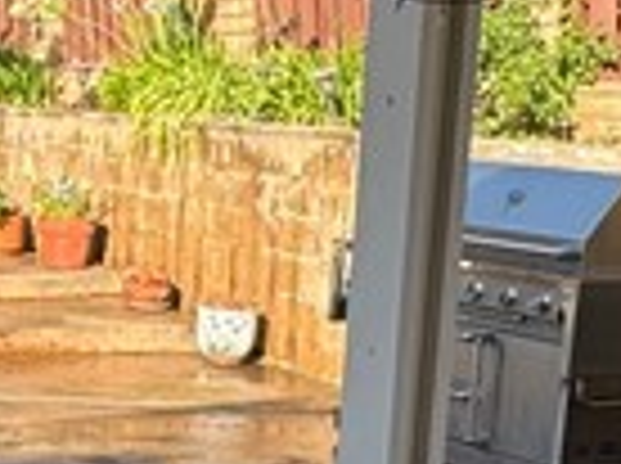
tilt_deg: -14.2
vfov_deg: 13.9
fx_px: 1862
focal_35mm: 104
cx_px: -50
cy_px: 518
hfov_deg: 18.3
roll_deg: +0.1
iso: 40
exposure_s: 1/512
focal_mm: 2.22
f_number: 2.2
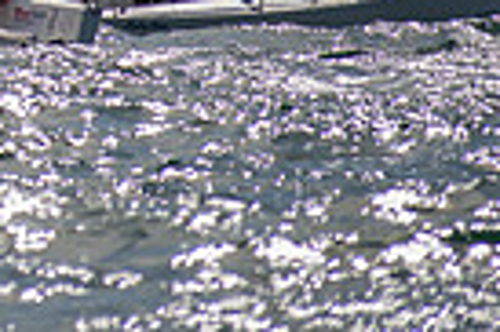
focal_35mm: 1105
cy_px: -370
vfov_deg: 1.2
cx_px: -350
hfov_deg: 1.9
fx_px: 15329
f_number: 6.3
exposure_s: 1/1250
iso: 200
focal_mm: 165
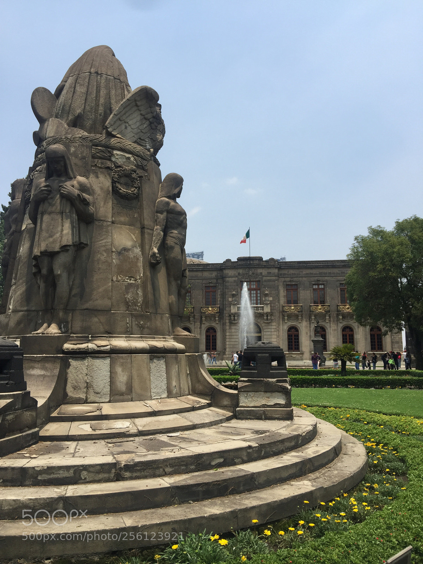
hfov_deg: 48.2
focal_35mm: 29
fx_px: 472
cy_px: 282
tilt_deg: +11.8
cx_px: 212
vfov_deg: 61.7
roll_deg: +1.2
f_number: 2.2
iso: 32
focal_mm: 4.15
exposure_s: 1/1883
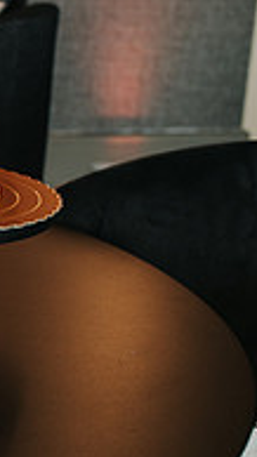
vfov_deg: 17.5
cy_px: 307
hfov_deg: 9.0
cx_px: -350
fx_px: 1479
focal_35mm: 122
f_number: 3.5
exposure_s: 1/200
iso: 1000
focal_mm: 35
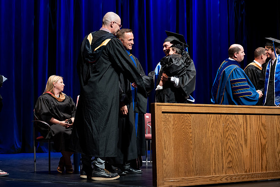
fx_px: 545
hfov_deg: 28.8
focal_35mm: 70
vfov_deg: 19.5
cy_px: 94
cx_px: 140
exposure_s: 1/250
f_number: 2.8
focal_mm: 70
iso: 640
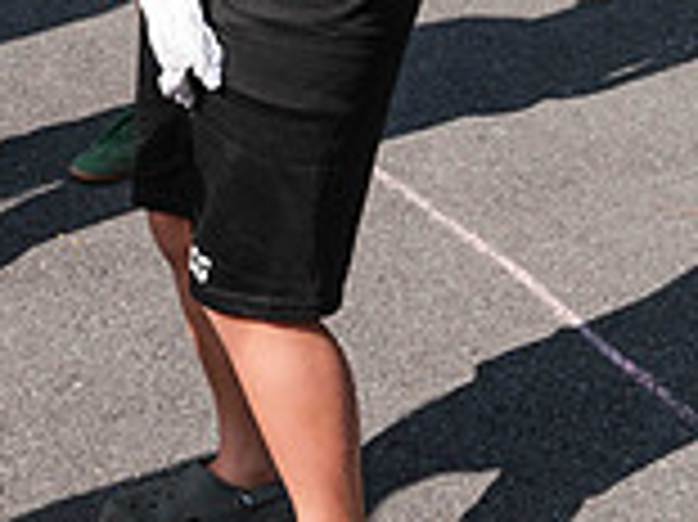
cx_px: 214
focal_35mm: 119
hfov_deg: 16.5
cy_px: 21
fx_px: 2398
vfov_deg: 12.3
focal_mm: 30
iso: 100
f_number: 7.1
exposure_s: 1/400
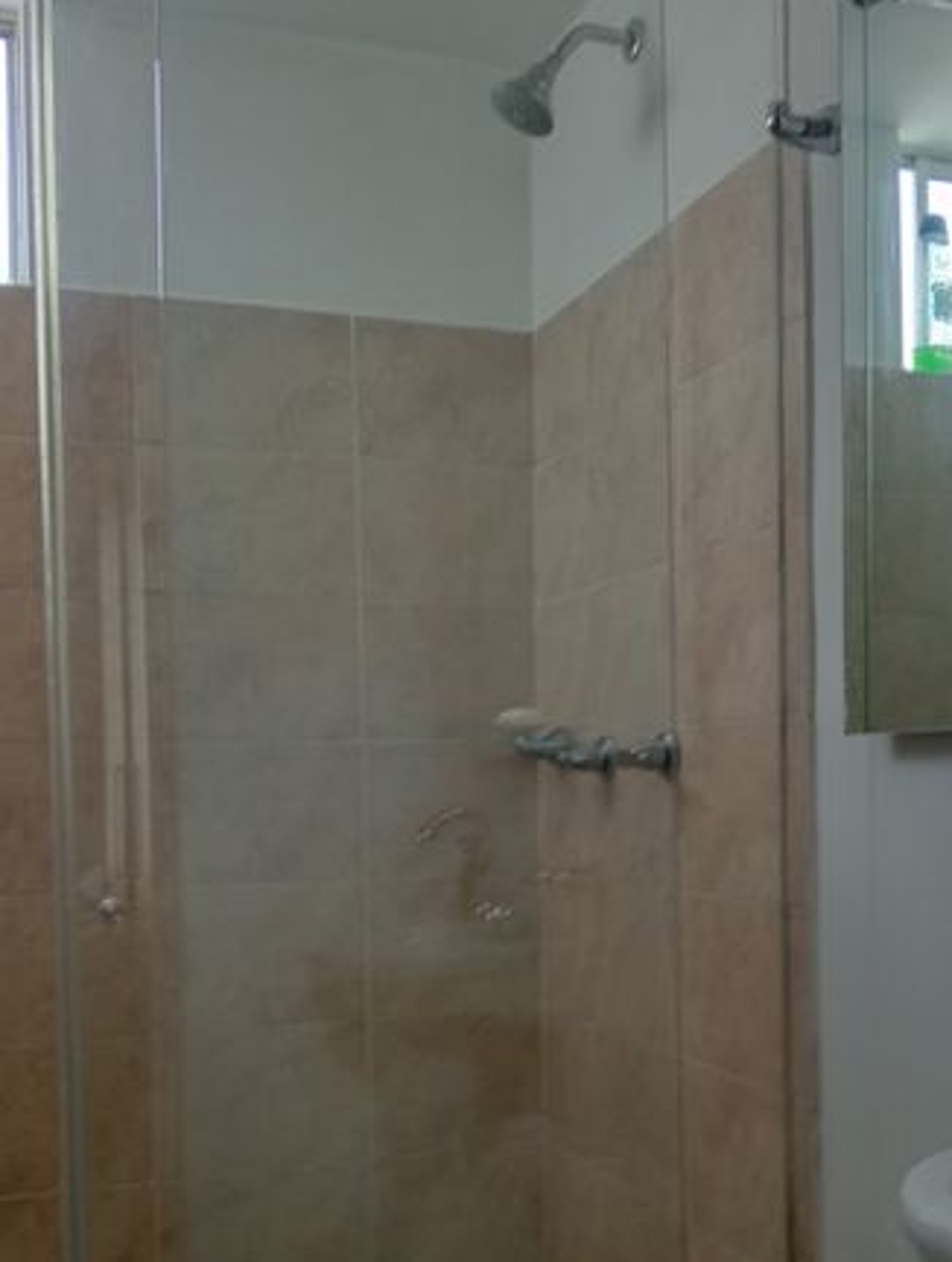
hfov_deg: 33.6
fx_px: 1571
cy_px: 818
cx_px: 567
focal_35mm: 43
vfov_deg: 43.3
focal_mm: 3.98
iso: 106
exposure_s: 1/152
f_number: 1.8
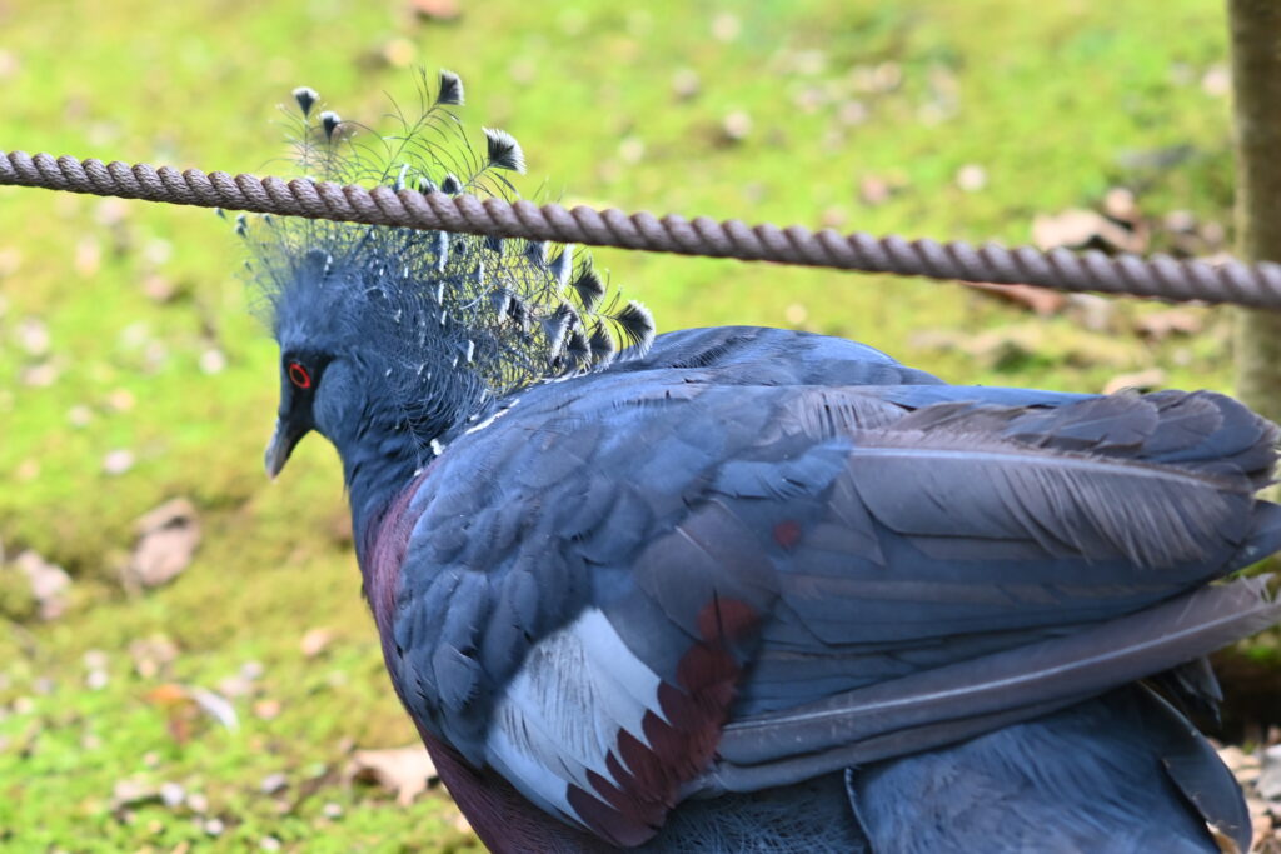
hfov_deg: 13.1
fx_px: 5587
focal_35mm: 157
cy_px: 427
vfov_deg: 8.7
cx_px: 640
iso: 720
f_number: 2.5
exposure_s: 1/160
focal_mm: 105
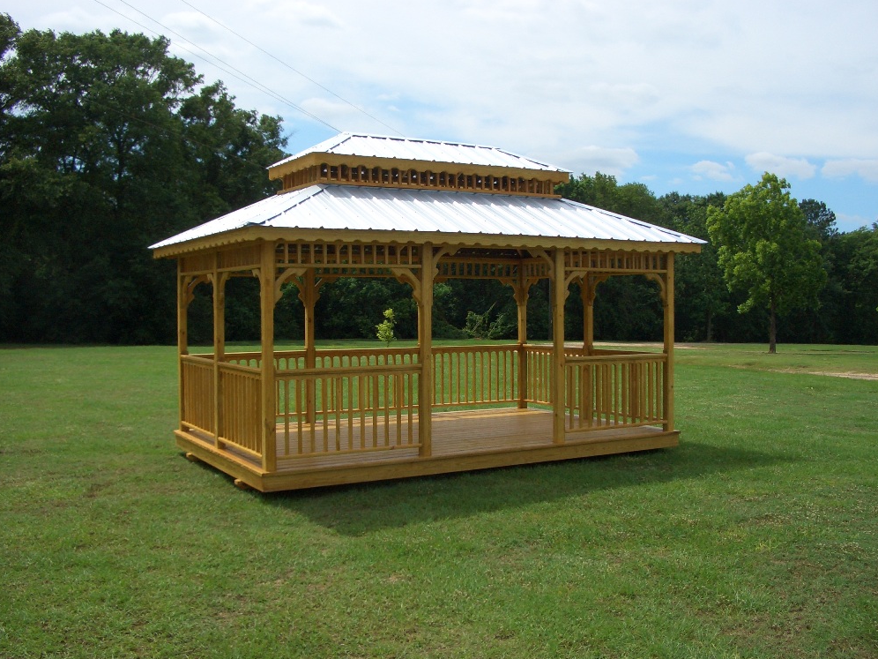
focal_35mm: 36
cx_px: 435
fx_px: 913
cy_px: 323
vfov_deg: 39.7
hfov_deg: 51.4
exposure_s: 1/640
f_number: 4.3
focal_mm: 5.8
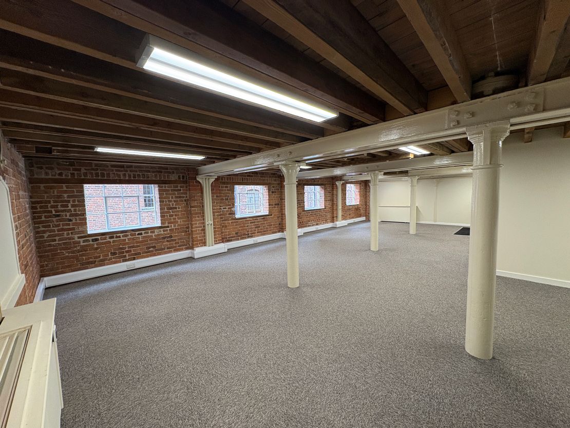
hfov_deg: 102.1
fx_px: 231
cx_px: 285
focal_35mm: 14
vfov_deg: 85.7
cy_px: 214
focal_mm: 2.22
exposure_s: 1/100
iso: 200
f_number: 2.2
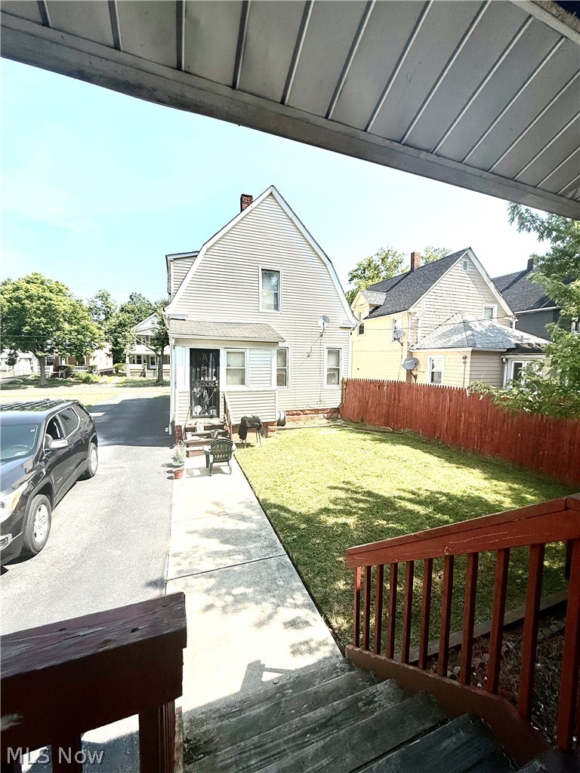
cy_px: 386
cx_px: 290
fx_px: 313
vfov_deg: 102.1
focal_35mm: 14
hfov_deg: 85.7
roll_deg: -0.8
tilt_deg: -5.6
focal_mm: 2.22
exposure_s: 1/2237
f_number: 2.2
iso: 50
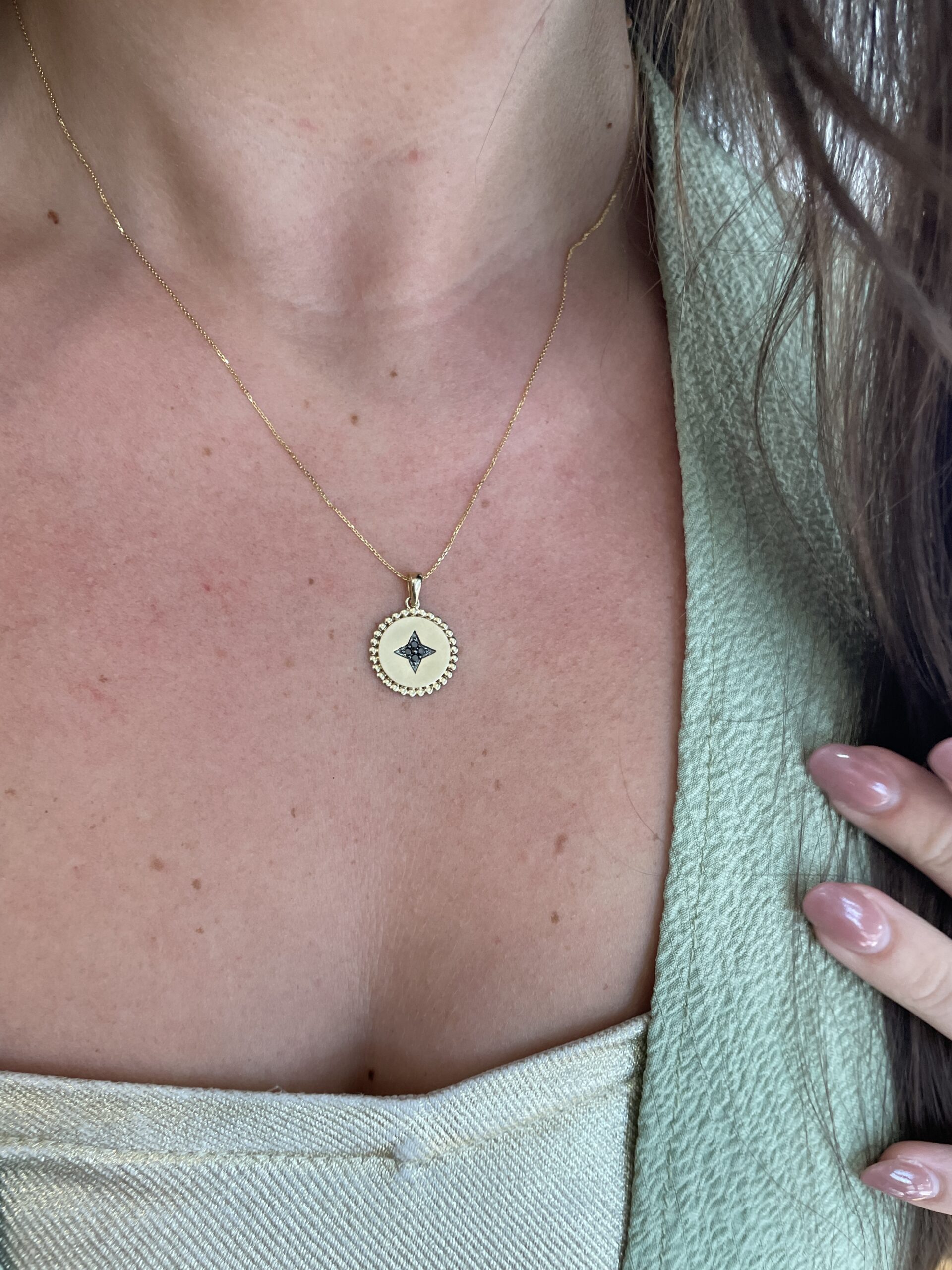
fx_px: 953
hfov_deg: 53.1
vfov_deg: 67.3
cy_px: 635
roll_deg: -0.8
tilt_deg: -37.0
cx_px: 476
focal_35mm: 26
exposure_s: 1/120
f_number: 1.6
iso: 100
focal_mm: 4.2
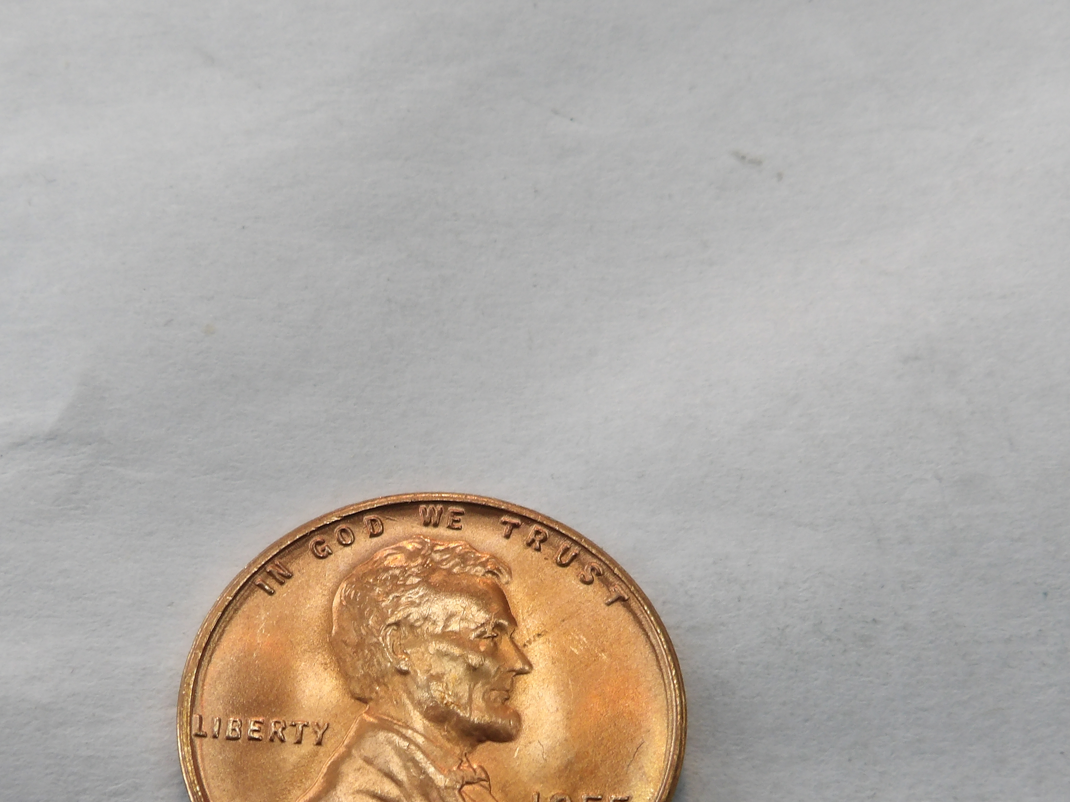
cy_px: 683
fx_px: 1793
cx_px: 454
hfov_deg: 33.2
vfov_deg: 24.7
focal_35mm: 58
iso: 111
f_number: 4.5
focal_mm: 6.2
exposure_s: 1/30
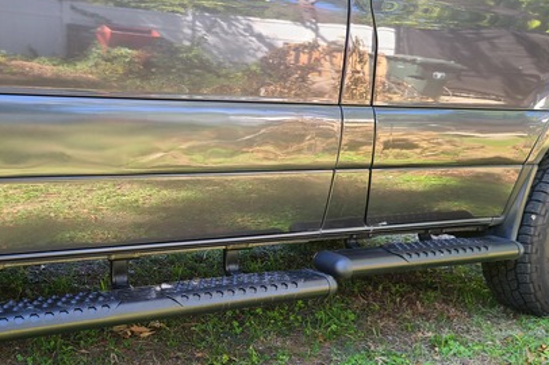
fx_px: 609
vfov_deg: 33.3
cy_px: 207
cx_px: 185
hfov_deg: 47.7
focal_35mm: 40
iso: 40
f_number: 1.8
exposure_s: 1/60
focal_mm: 5.4
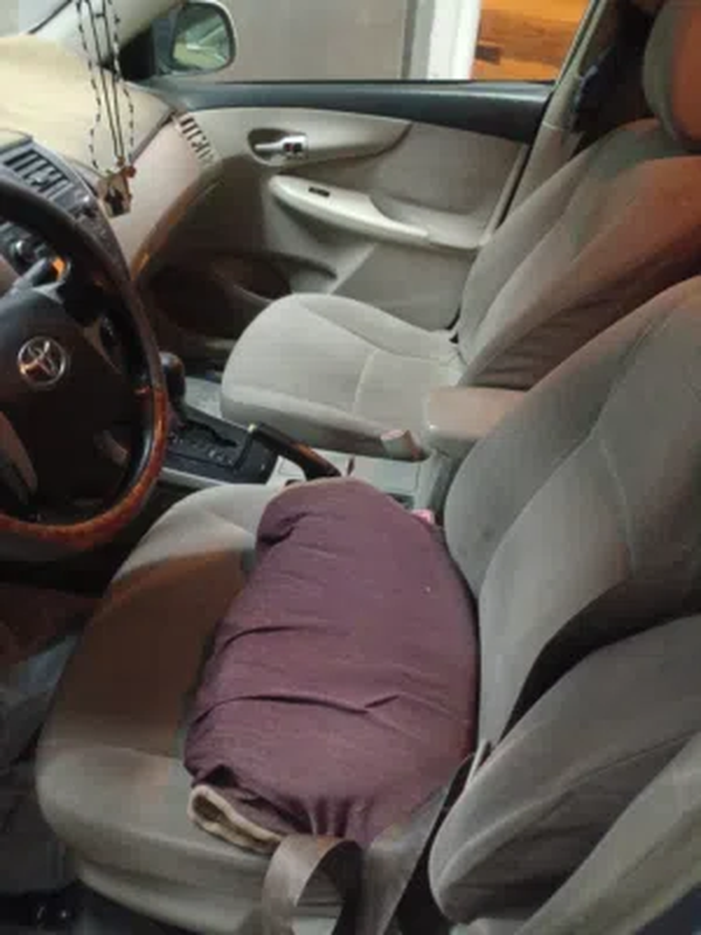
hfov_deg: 54.9
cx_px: 350
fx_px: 675
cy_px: 468
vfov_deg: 69.4
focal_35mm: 25
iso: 2500
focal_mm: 4.6
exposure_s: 1/16.7
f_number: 1.8
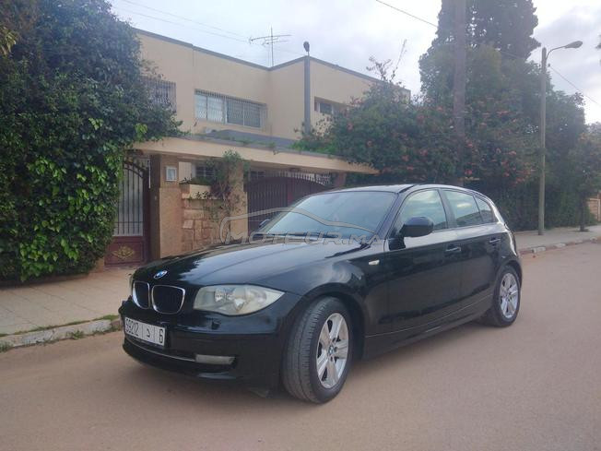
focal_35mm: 26
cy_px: 226
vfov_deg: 53.1
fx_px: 451
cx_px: 300
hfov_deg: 67.3
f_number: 1.8
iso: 100
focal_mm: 3.6
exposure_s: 1/467
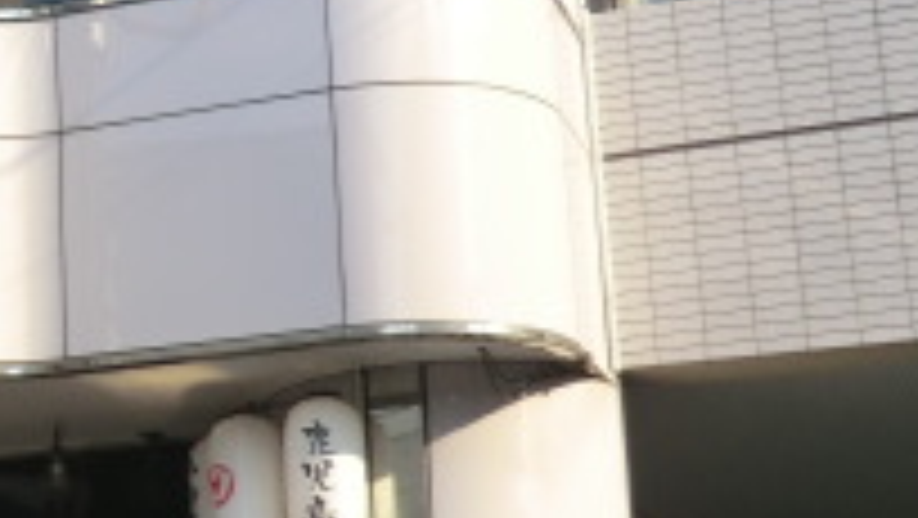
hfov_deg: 19.5
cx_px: -338
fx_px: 2411
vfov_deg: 12.3
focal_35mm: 99
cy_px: 257
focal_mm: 5.2
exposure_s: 1/400
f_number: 3.5
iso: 80
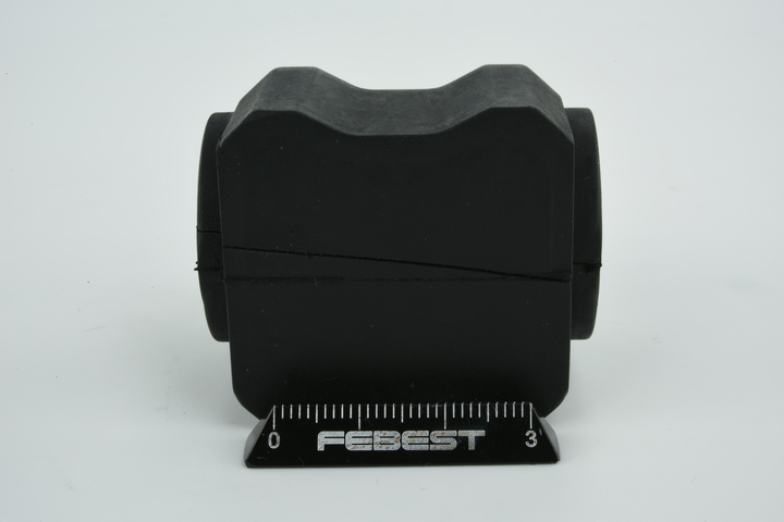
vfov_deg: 22.6
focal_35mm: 60
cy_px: 261
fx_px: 1307
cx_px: 392
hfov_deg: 33.4
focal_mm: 60
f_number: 32
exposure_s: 1/2
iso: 64
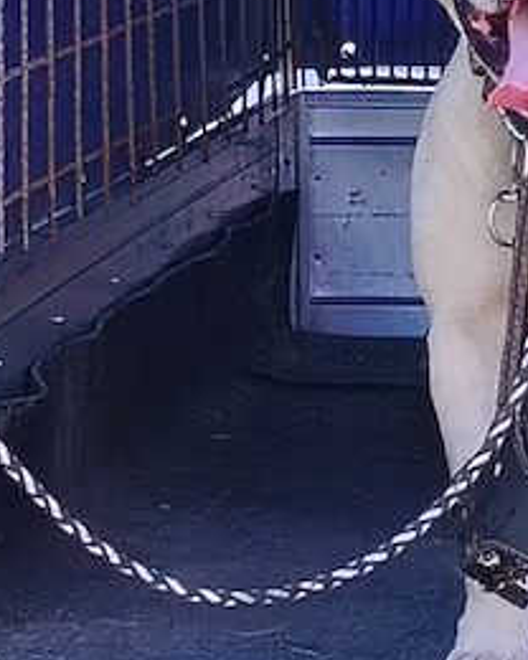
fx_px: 4883
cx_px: 810
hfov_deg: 6.1
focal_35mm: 250
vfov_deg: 7.7
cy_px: 272
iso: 100
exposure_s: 1/425
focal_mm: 5.25
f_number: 1.75
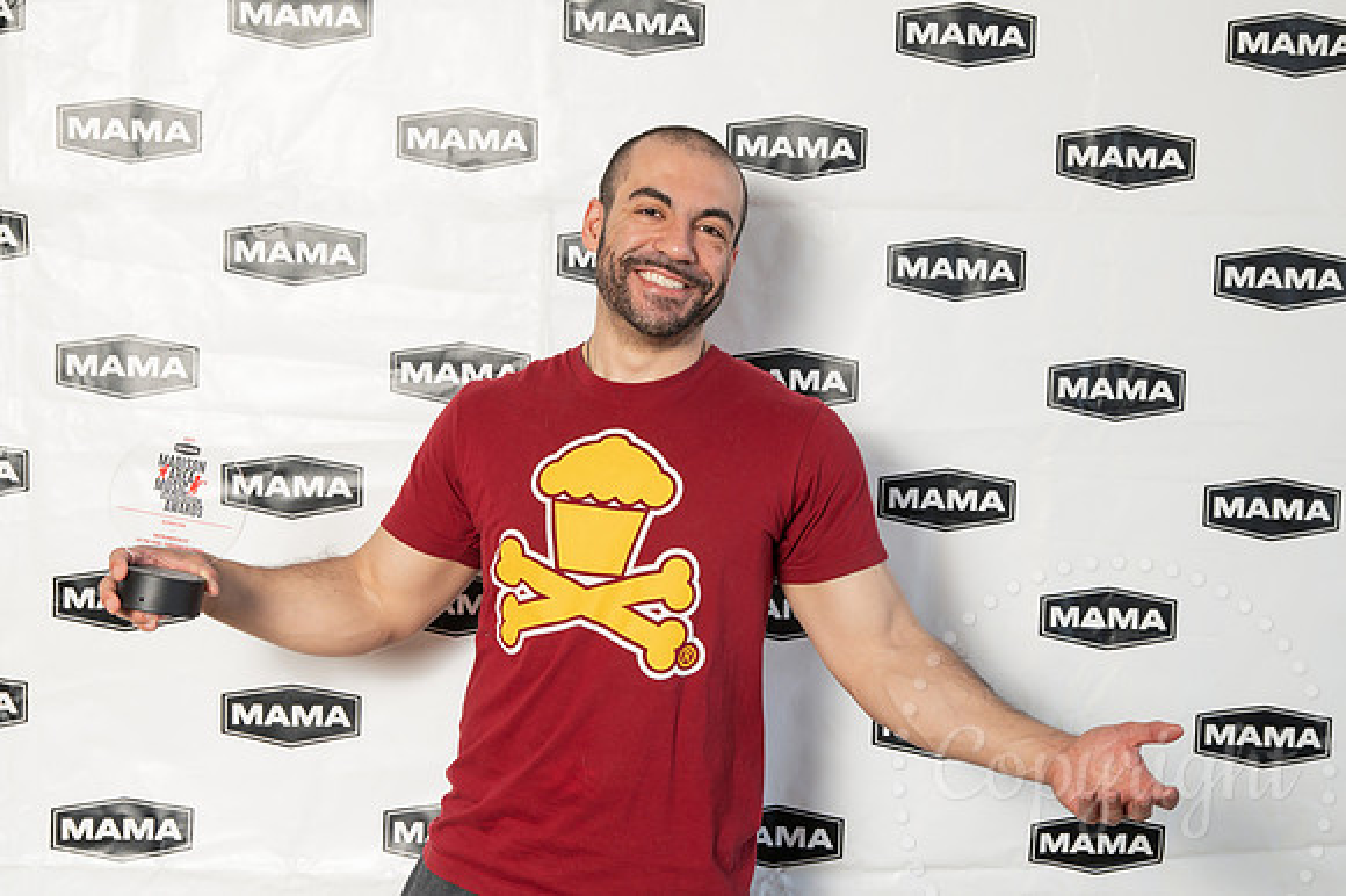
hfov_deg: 38.4
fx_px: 1933
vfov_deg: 26.1
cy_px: 425
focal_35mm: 52
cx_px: 690
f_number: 6.3
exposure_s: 1/160
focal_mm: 46
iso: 400
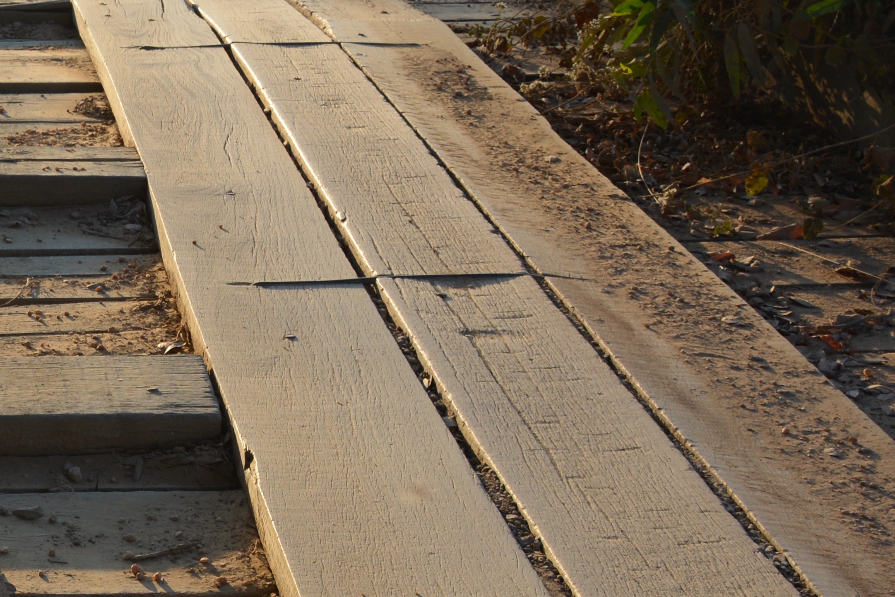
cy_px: 221
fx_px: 2794
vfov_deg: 12.2
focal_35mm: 112
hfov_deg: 17.6
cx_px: -91
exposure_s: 1/250
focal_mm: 27
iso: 200
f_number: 8
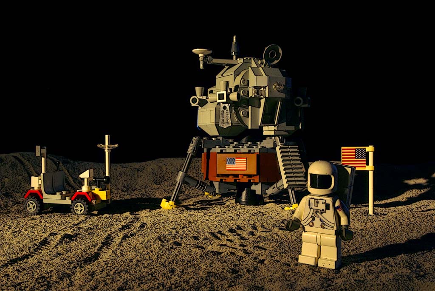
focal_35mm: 46
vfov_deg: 29.3
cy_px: 146
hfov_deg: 42.7
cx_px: 218
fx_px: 556
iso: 100
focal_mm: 30.63
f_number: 27
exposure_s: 6
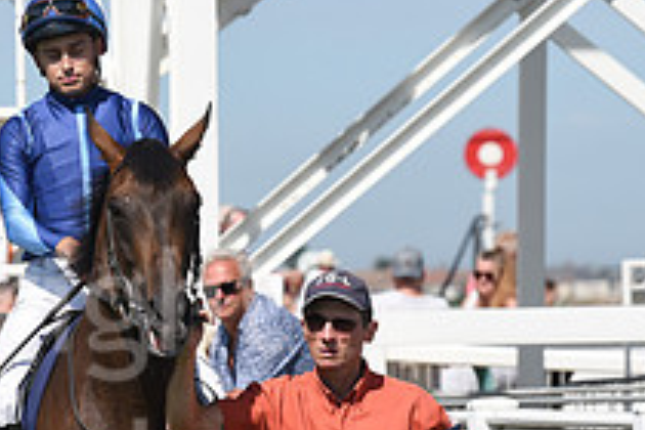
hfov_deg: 4.3
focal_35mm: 483
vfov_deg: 2.8
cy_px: 502
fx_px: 8653
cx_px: 92
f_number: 5.6
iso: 400
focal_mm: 175
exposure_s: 1/3200
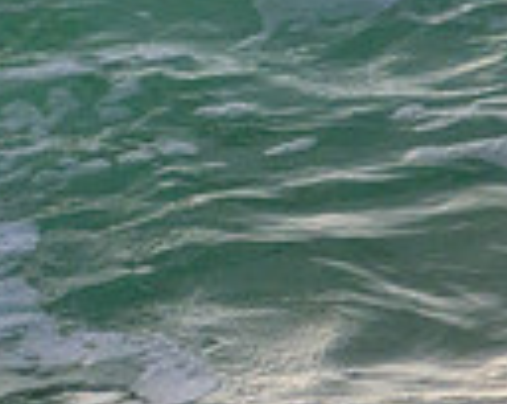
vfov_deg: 0.4
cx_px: -649
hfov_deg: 0.5
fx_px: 56379
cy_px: -275
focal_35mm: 3763
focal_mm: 800
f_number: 11
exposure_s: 1/2000
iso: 1800
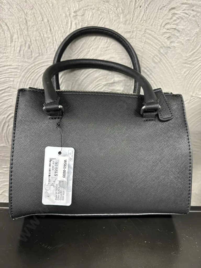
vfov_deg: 71.6
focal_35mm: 24
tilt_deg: -19.2
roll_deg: -0.8
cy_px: 134
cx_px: 100
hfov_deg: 56.8
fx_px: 186
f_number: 1.78
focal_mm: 6.86
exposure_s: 1/50
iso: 320
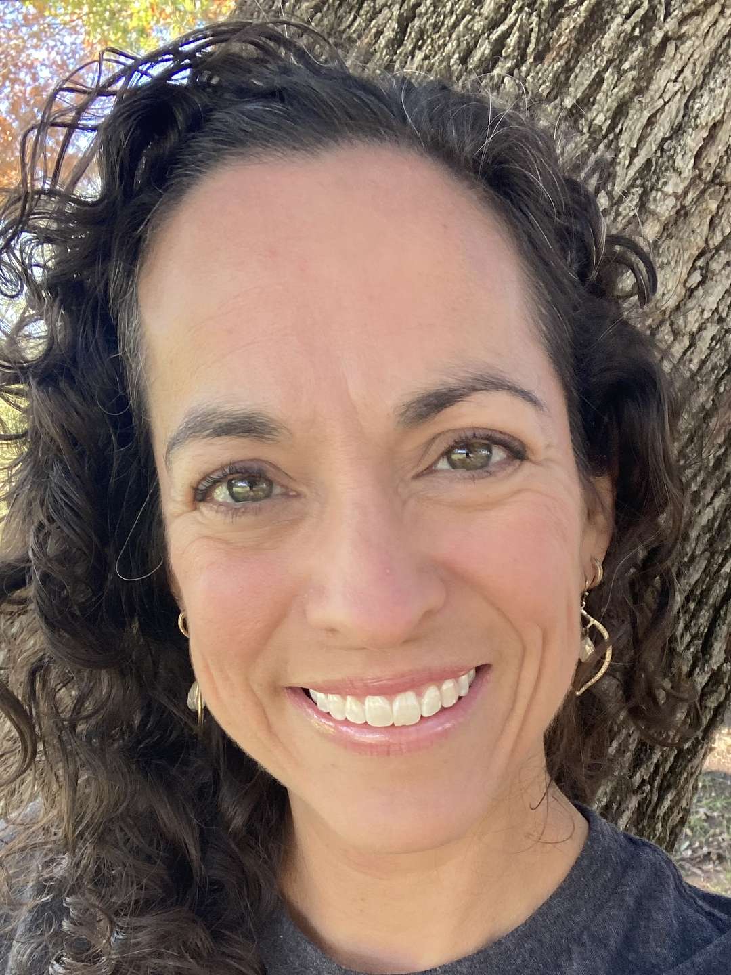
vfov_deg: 56.8
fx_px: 901
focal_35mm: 32
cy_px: 488
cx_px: 366
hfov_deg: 44.2
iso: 64
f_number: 2.2
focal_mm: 2.87
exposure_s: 1/121
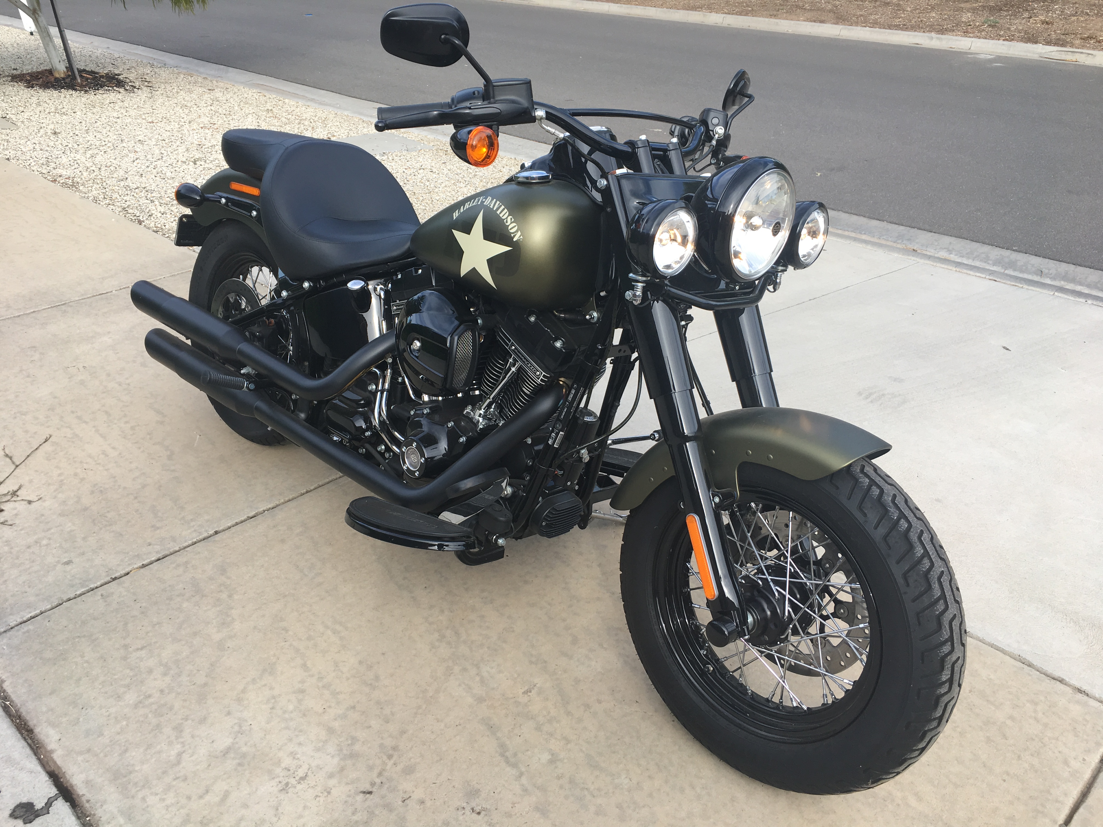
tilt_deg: -31.0
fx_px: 924
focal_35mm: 29
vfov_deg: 48.2
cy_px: 414
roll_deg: +0.5
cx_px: 552
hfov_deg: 61.7
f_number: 2.2
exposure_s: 1/450
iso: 25
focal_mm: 4.15
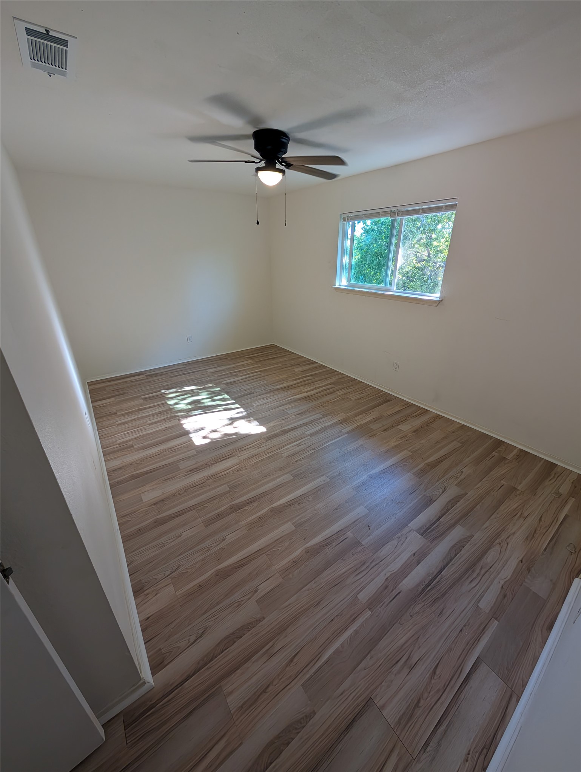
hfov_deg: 94.7
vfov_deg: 110.4
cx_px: 290
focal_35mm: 12
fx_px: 268
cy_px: 386
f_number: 1.7
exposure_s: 1/117
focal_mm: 2.02
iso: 95
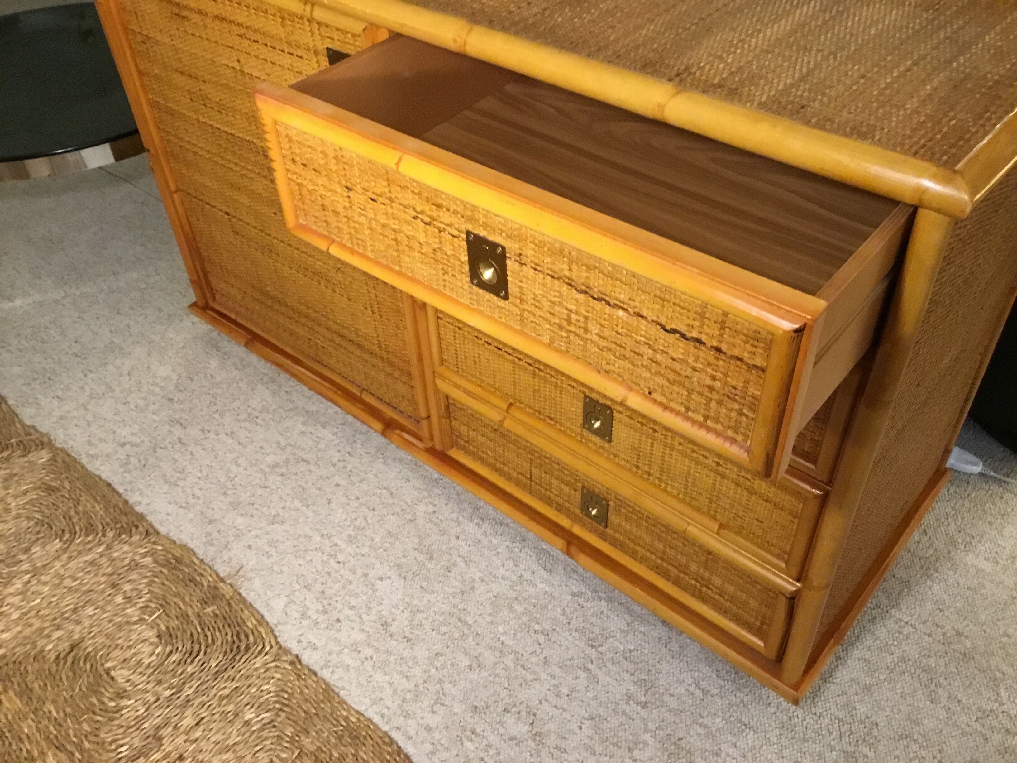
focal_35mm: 31
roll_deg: +2.8
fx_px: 911
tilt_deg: -40.9
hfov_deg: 58.4
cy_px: 382
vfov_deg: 45.4
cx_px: 508
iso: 200
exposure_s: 1/25
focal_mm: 3.3
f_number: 2.4
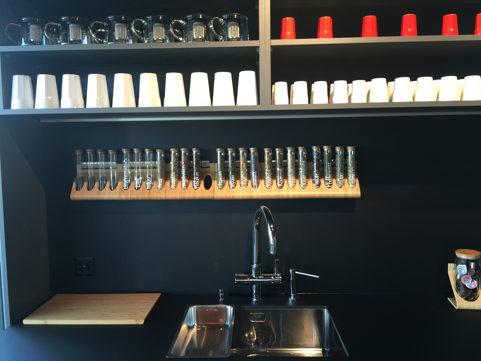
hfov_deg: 61.7
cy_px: 180
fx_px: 403
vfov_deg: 48.2
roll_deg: +0.0
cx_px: 240
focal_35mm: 29
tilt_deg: -5.4
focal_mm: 4.15
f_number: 2.2
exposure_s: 1/33
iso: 40
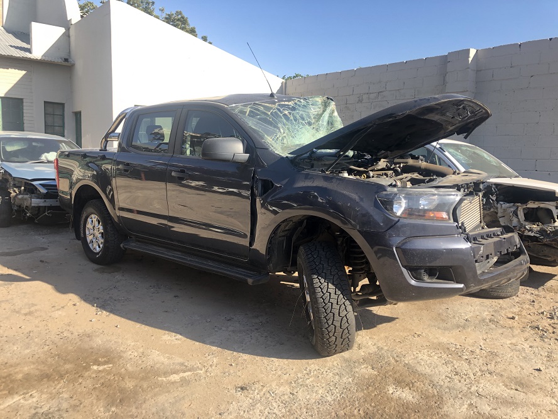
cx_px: 279
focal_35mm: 28
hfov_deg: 63.4
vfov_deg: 49.7
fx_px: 451
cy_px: 210
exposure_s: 1/234
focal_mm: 3.99
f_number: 1.8
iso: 20
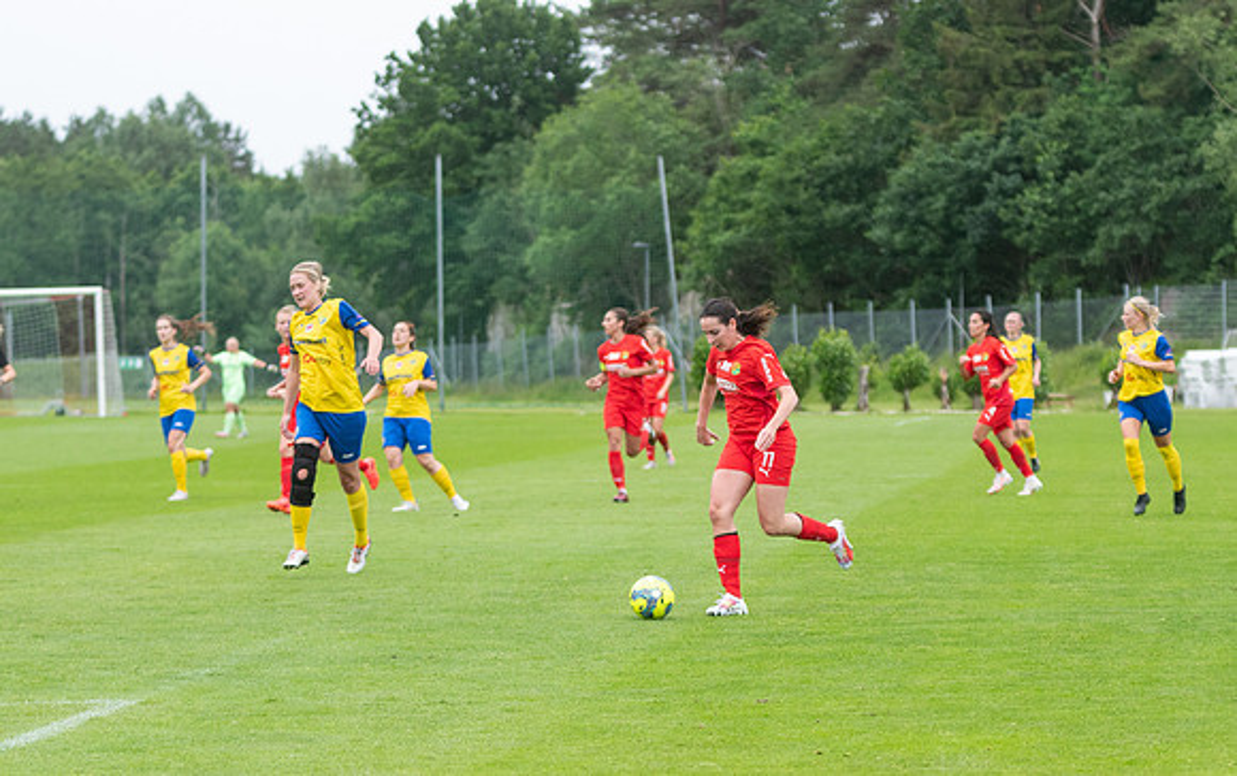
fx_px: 5372
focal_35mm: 159
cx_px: 750
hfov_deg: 13.1
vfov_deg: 8.3
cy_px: 500
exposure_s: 1/1600
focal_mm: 86
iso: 500
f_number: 3.2
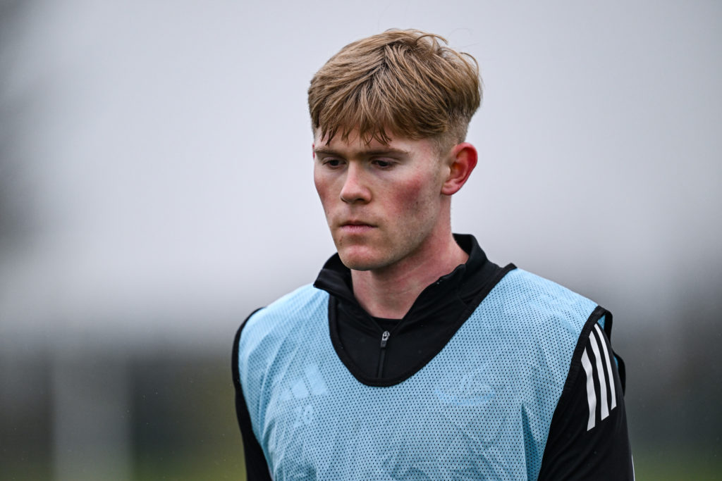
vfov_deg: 3.4
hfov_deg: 5.2
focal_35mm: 400
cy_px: 240
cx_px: 361
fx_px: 8023
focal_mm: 400
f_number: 2.8
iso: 1250
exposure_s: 1/2000
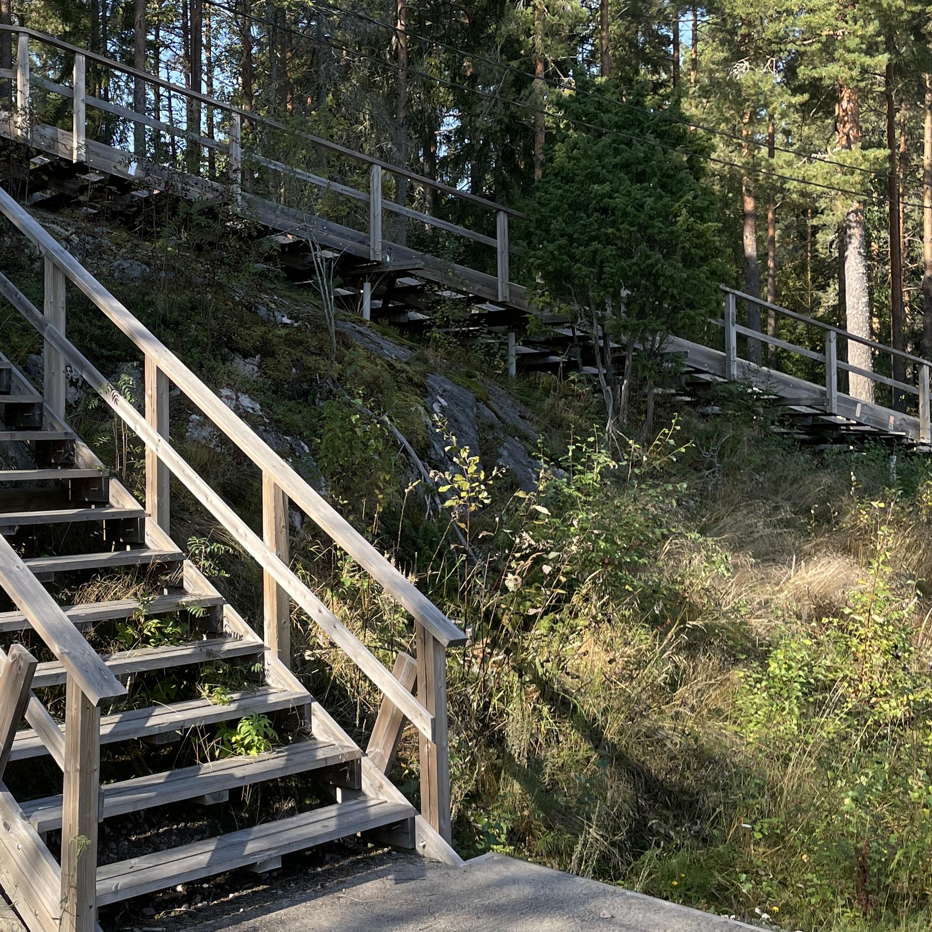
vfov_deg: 33.9
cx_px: 266
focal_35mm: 50
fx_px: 1523
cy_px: 357
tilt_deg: +2.3
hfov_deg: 33.5
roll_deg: +0.7
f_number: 1.6
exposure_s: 1/1553
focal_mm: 4.2
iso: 50
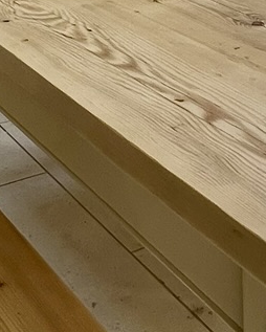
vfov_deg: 22.4
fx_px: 787
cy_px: -37
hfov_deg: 18.6
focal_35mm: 80
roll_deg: +0.4
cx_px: 272
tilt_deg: -12.8
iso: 64
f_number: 1.8
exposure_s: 1/99
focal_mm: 1.57
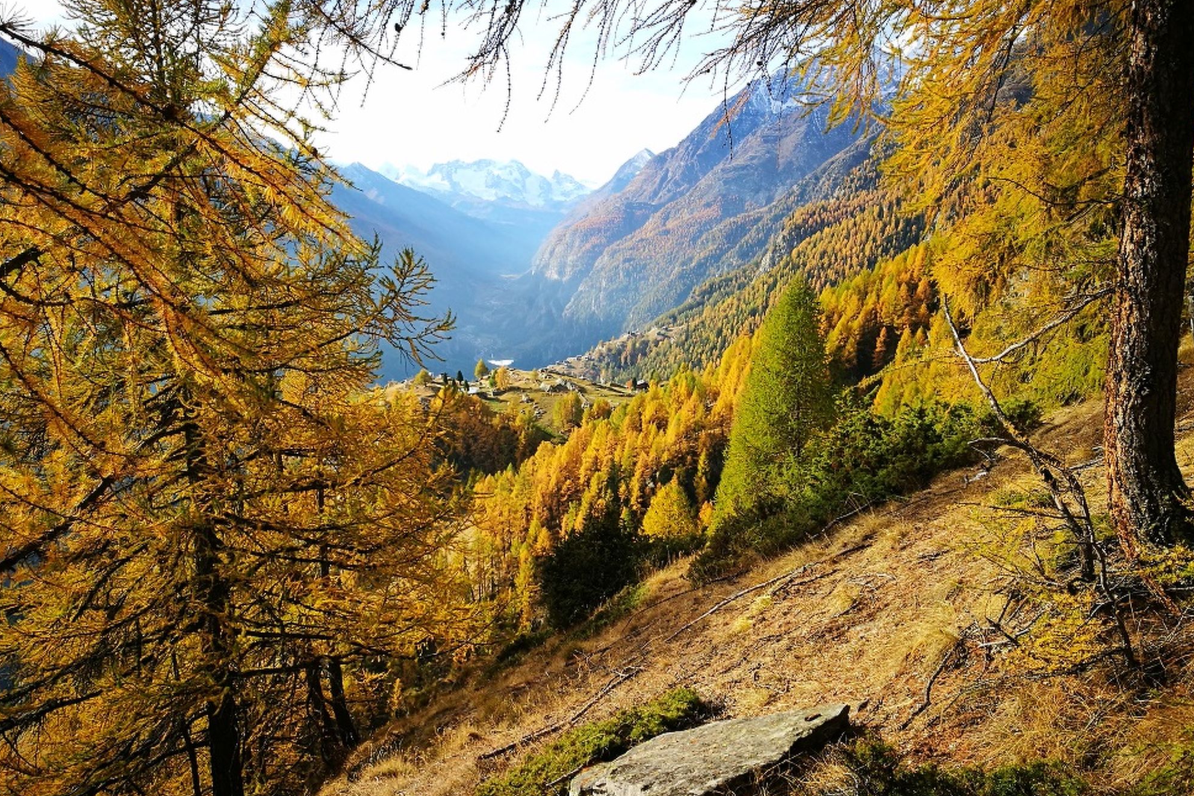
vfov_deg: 44.9
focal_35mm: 29
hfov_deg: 63.7
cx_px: 610
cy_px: 417
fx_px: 962
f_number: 2.2
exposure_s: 1/319
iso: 50
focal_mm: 4.5
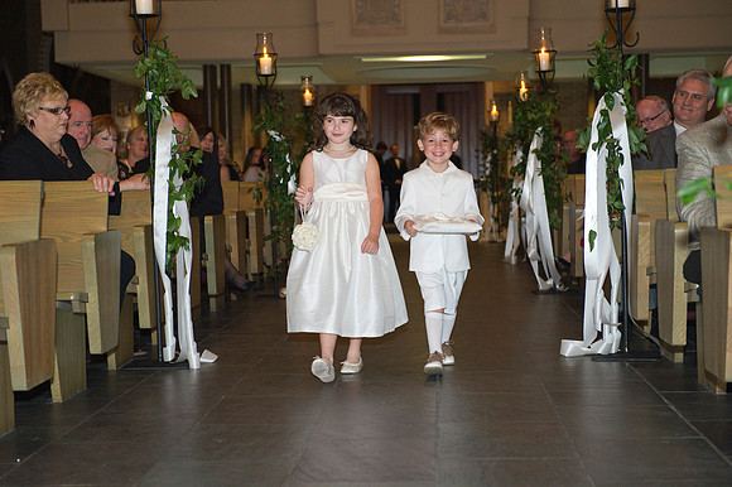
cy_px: 244
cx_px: 366
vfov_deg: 19.4
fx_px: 1422
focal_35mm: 70
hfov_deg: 28.9
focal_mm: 70
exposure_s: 1/100
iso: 1600
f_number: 4
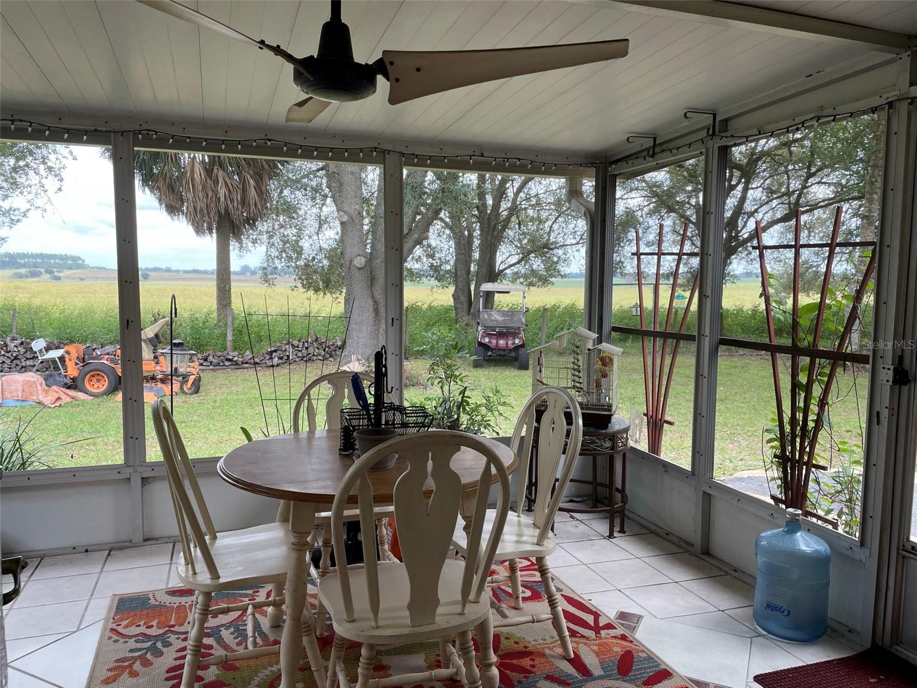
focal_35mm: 26
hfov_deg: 67.3
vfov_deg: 53.1
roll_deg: -0.6
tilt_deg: -5.4
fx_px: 689
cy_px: 344
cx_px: 458
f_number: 1.6
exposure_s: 1/223
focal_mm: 4.2
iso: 32
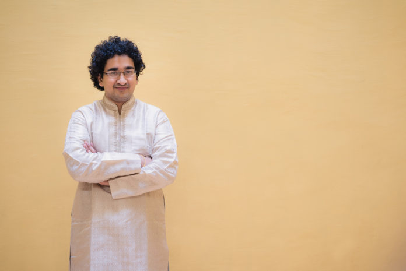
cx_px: 203
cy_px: 136
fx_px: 564
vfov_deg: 27.0
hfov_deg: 39.6
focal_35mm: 50
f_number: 2.8
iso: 400
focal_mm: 50
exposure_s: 1/60
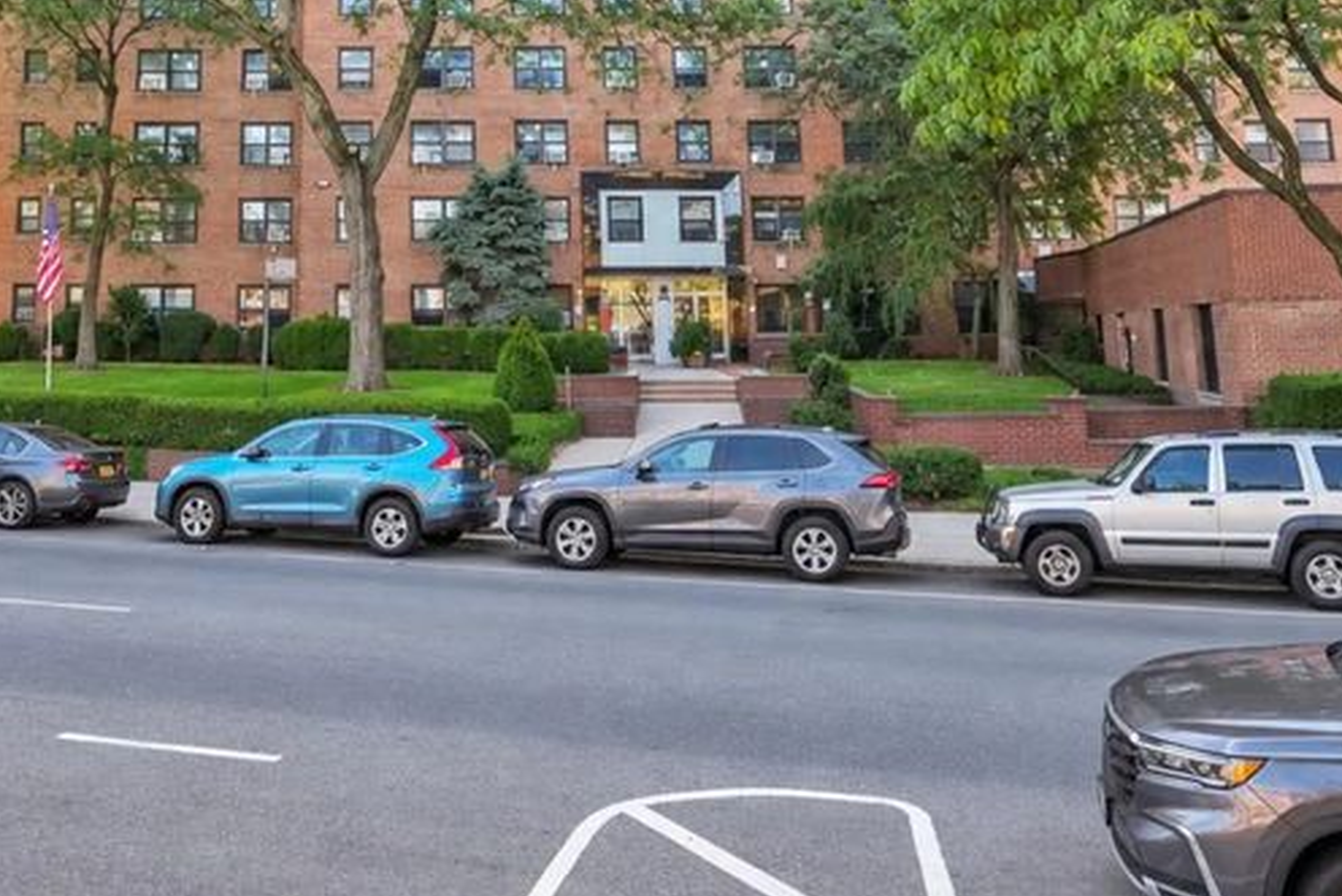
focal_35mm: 34
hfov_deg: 55.1
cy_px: 45
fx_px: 1269
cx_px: 498
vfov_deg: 35.9
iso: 1600
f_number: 7.1
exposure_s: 1/320
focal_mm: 16.5
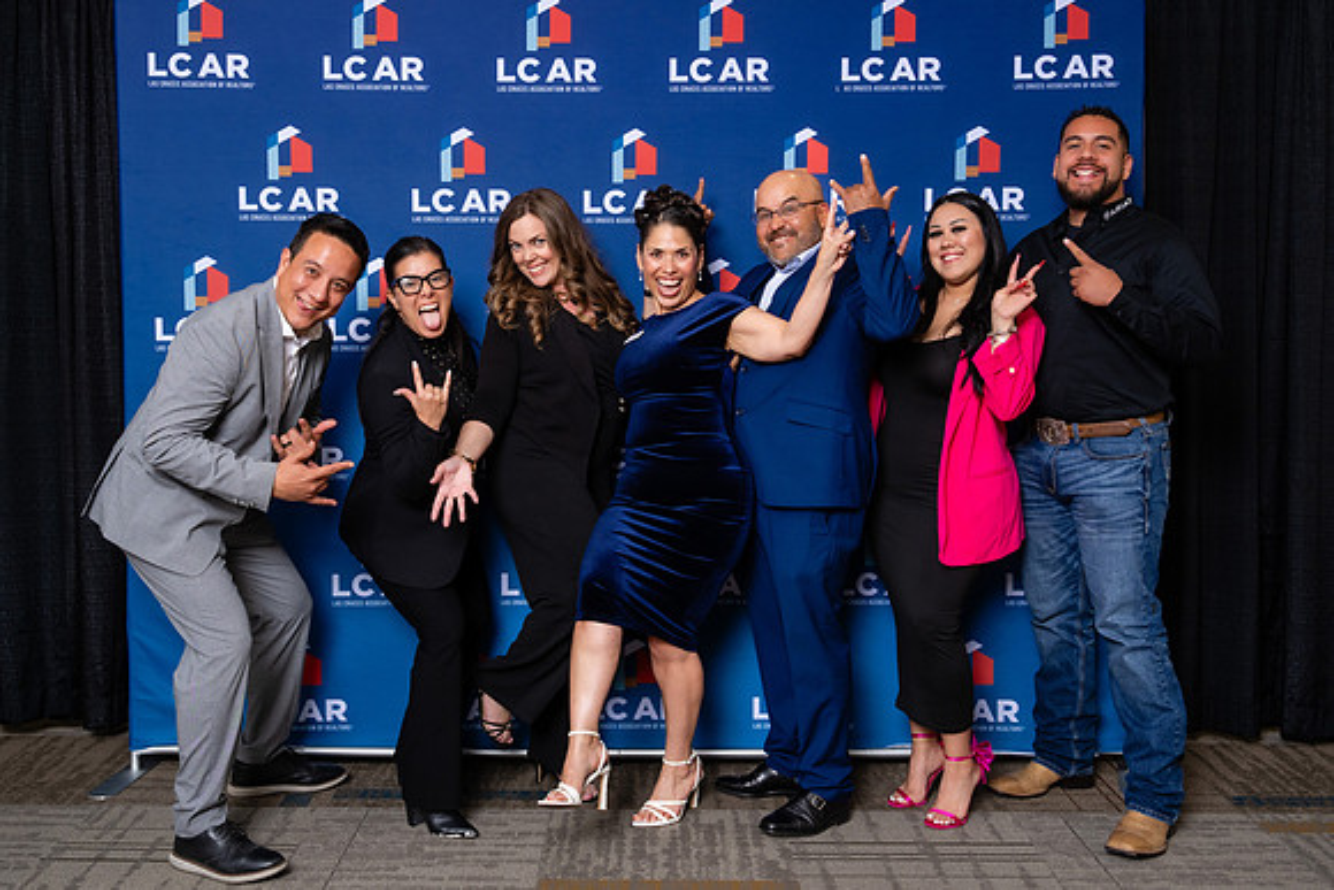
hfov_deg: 51.5
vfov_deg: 35.7
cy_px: 414
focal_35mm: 37
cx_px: 612
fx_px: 1382
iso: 500
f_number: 5.6
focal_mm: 34
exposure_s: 1/200
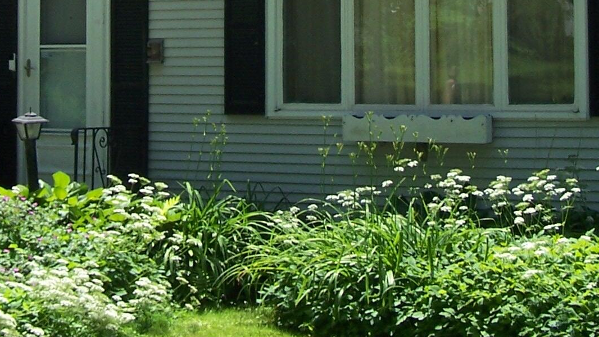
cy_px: -81
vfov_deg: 11.8
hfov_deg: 21.3
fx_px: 1589
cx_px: 257
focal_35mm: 100
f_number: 2.8
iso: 80
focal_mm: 6.3
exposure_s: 1/750
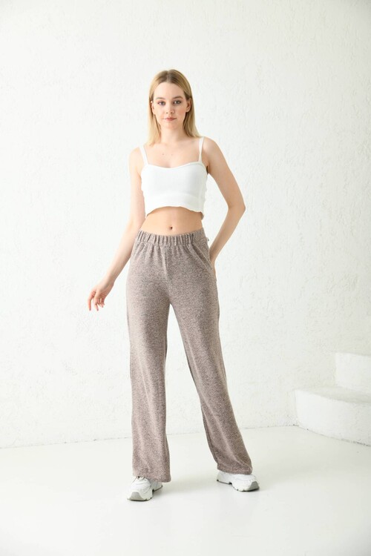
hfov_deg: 24.6
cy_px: 278
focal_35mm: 55
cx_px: 186
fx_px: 850
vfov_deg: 36.2
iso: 100
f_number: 5.6
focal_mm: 55
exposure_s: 1/160
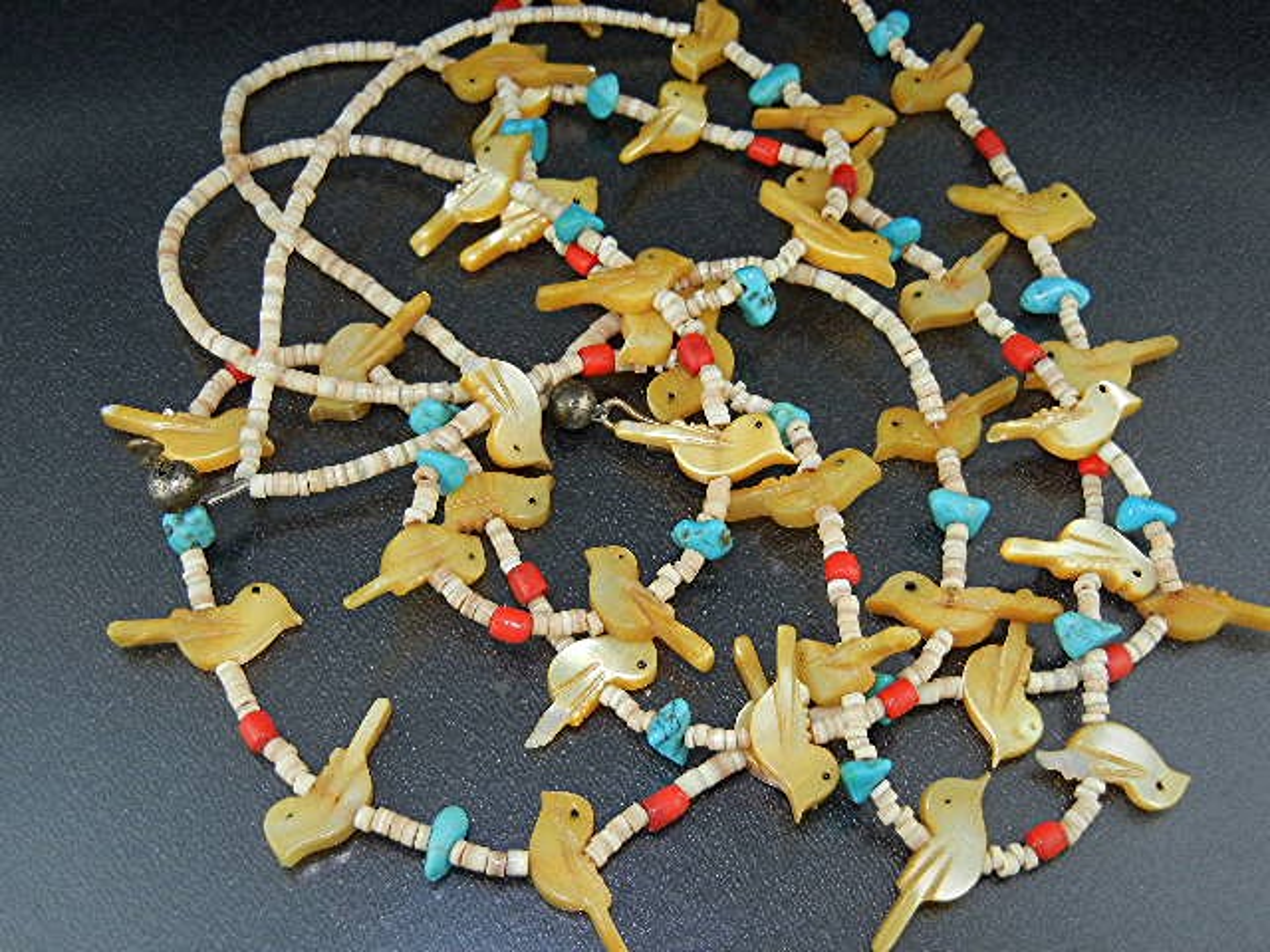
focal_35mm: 45
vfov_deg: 32.2
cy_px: 476
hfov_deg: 42.1
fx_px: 1651
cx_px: 635
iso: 213
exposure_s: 1/30
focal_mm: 8.1
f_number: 3.8
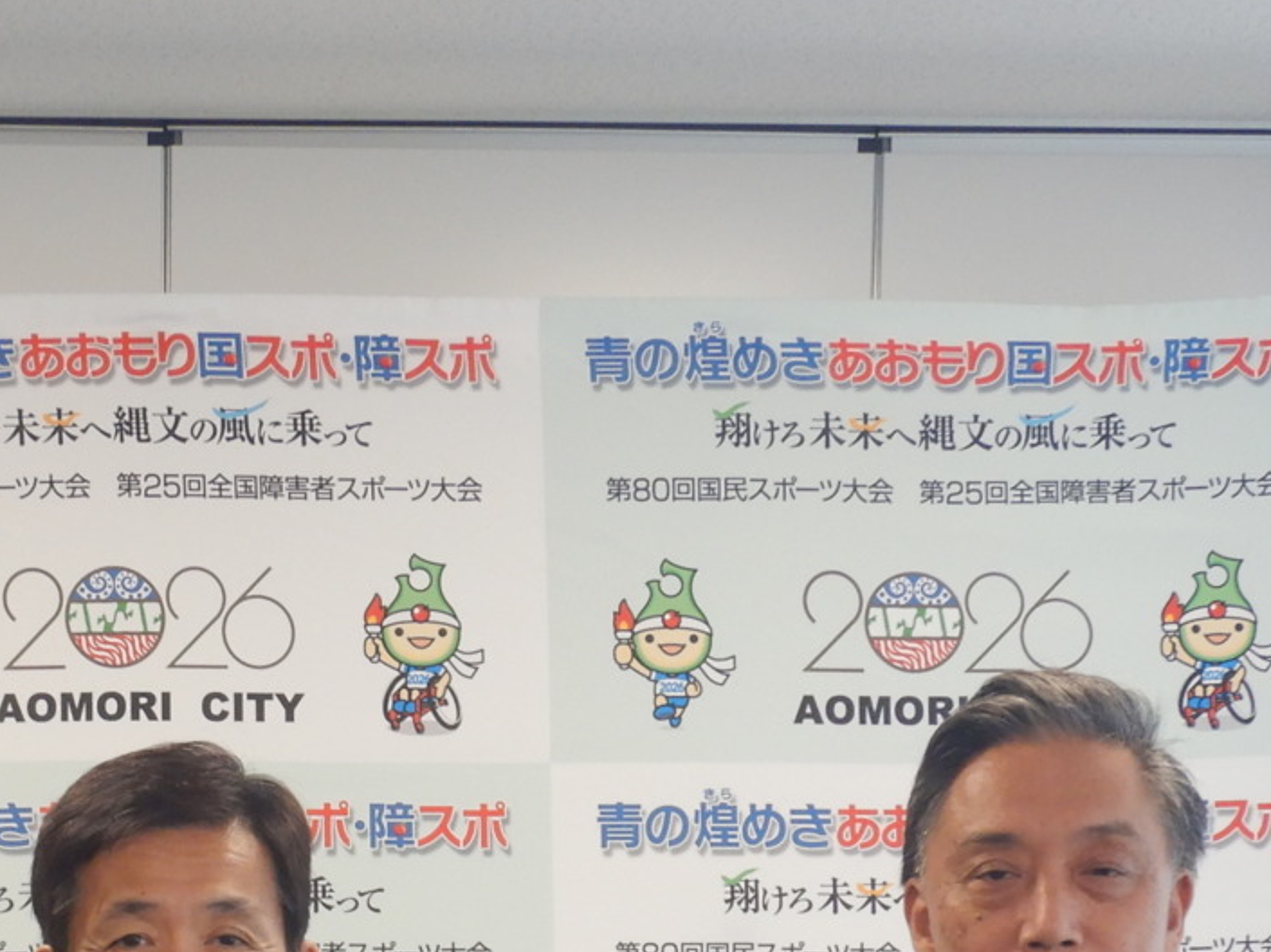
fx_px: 3229
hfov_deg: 21.7
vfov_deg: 16.0
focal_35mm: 88
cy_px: 1197
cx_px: 119
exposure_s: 1/30
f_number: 4.2
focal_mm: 5.6
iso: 200
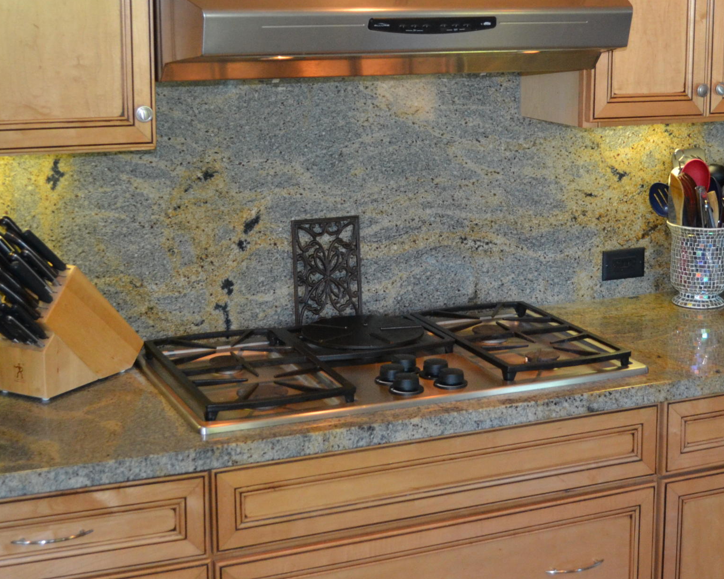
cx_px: 460
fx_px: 1414
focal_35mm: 66
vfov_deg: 23.1
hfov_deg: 28.6
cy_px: 216
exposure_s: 1/60
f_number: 4
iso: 1100
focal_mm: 24
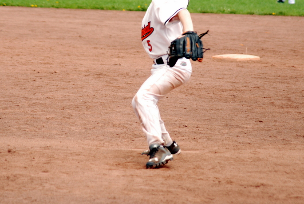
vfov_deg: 4.6
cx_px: 149
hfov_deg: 6.8
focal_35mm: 303
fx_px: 2560
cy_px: 70
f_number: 5.6
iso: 400
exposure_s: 1/640
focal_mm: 135
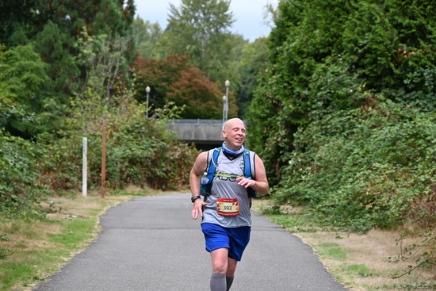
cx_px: 218
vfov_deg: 13.2
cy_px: 146
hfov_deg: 19.6
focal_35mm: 104
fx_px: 1260
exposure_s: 1/250
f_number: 6.3
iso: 220
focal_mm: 104
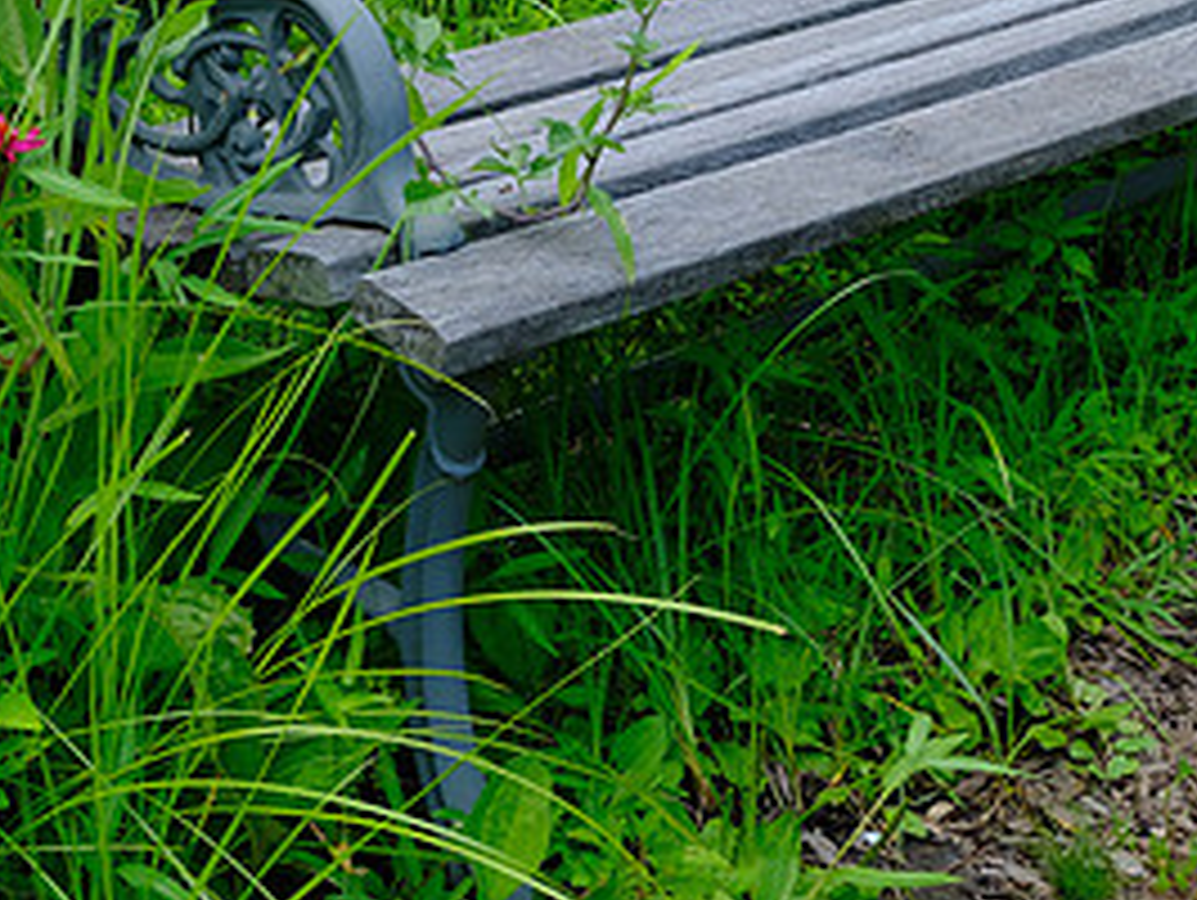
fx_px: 2319
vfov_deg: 21.4
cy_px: 61
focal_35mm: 67
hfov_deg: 28.9
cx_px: 562
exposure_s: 1/27
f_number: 14
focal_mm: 21.4
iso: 200
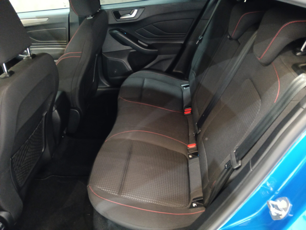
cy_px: 115
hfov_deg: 65.2
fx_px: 239
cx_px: 153
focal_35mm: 27
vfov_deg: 51.5
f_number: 16
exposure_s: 1/14.3
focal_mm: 3.98
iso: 2000
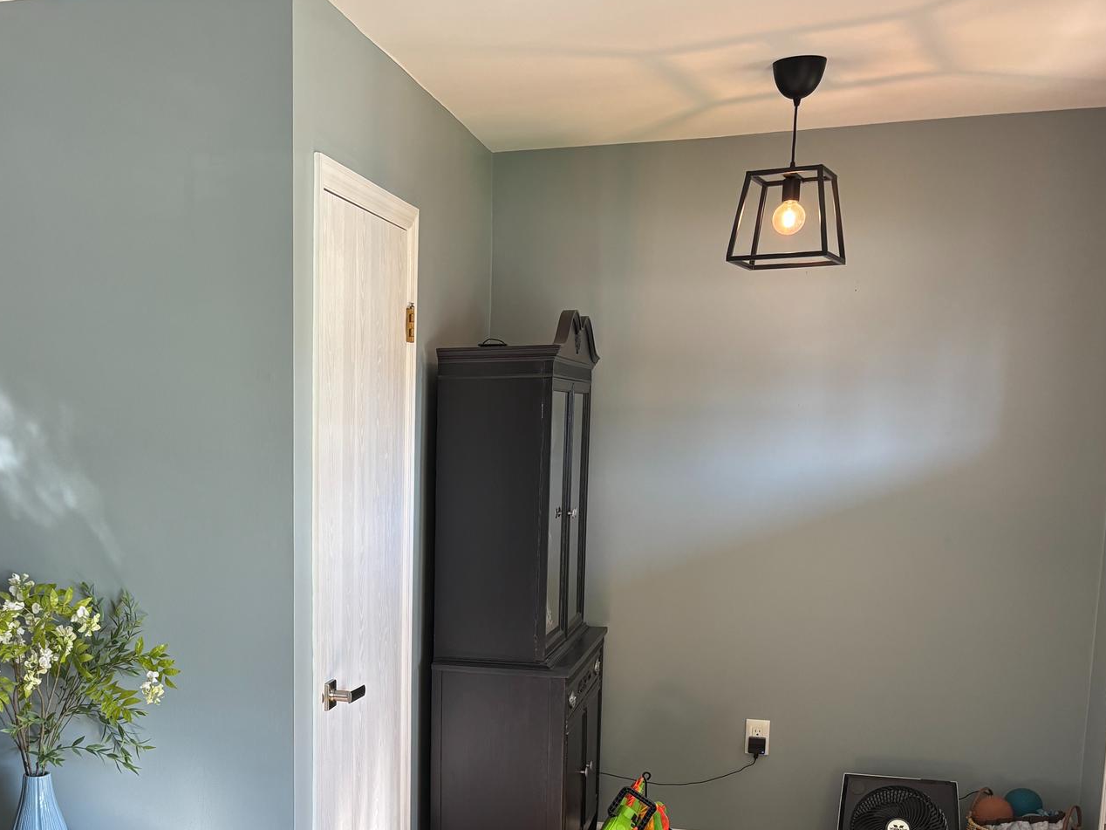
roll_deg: +0.2
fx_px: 1342
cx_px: 296
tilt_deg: -9.8
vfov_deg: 33.6
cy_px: 635
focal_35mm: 42
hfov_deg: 43.6
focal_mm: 5.96
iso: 125
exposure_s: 1/91
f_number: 1.6
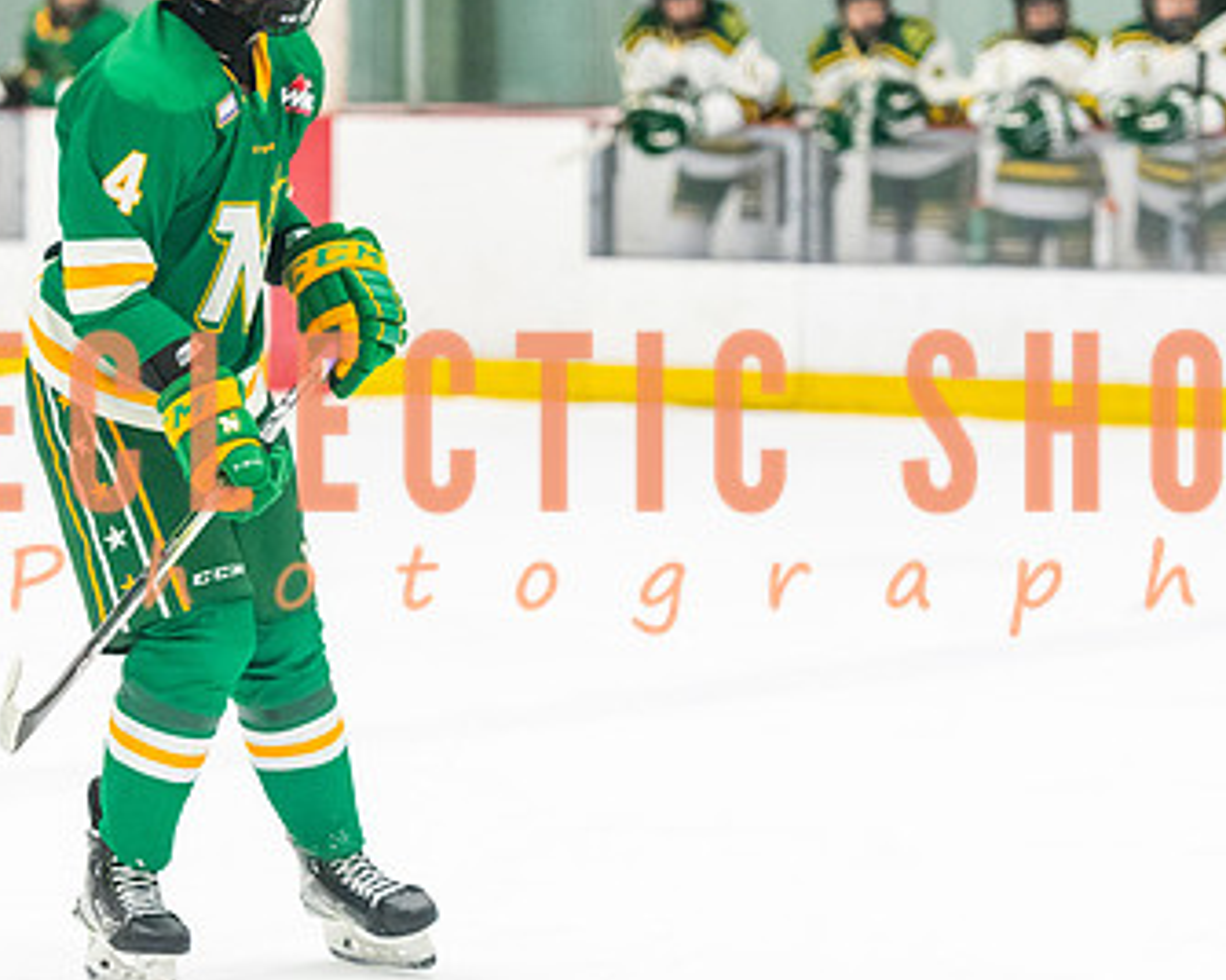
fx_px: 8672
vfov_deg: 6.5
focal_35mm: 239
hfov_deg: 8.1
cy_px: 474
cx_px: 213
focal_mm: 116
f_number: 2.8
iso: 3200
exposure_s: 1/800
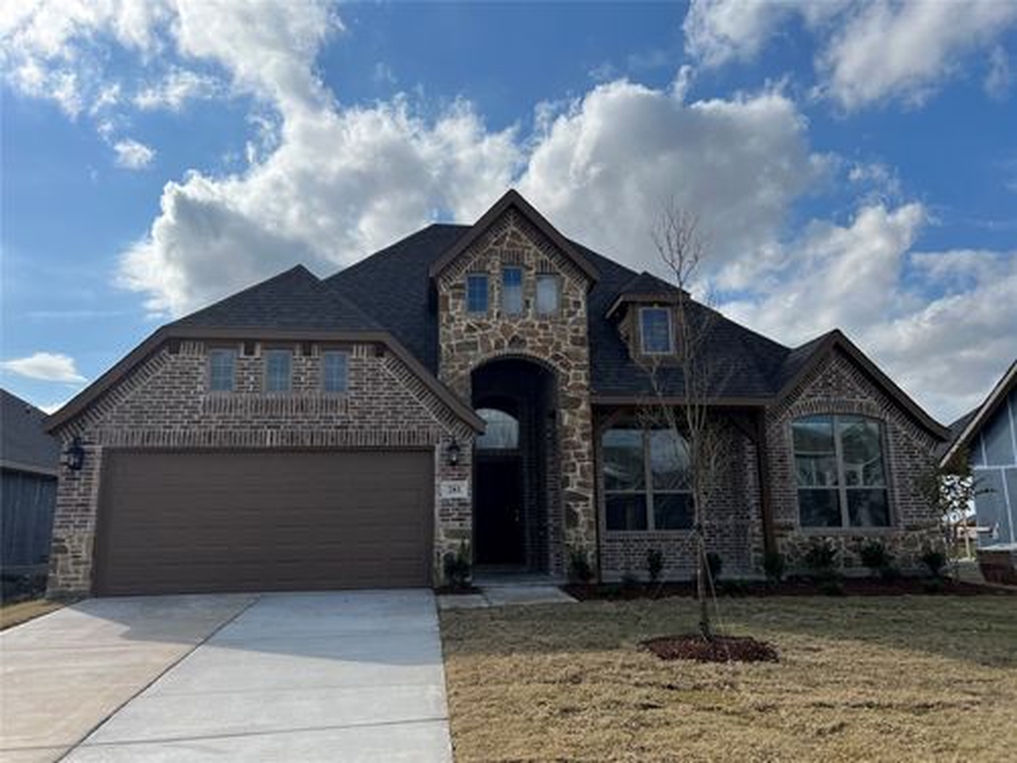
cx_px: 508
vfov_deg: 53.1
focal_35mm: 26
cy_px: 382
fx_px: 764
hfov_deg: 67.3
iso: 50
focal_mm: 5.7
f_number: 1.5
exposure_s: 1/8696
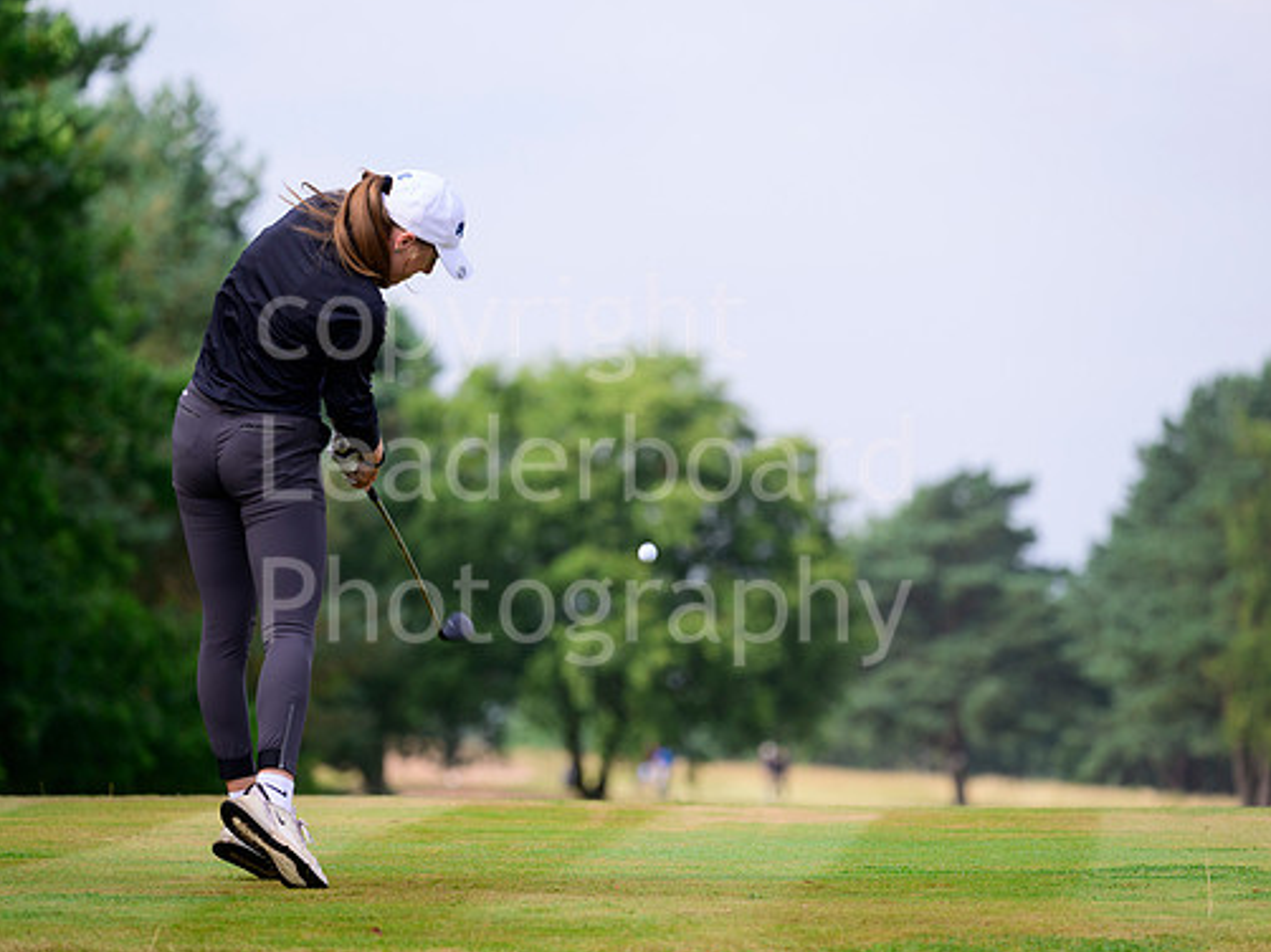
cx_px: 590
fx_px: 10202
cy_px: 482
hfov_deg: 7.1
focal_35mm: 278
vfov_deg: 5.3
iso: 500
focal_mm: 250
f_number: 5.6
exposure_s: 1/1250
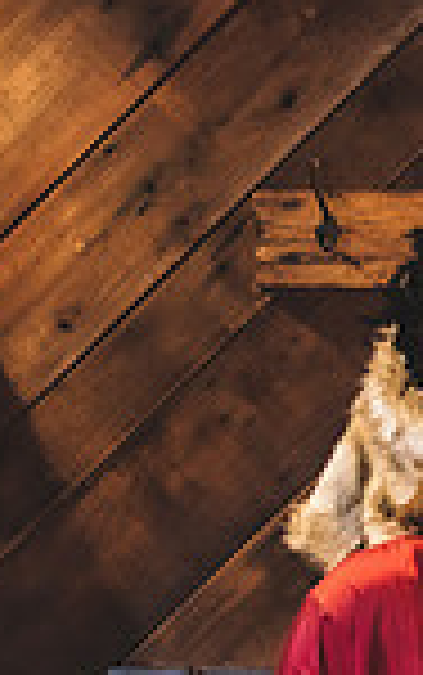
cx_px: 1128
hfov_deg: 7.9
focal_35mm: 150
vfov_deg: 13.7
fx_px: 2761
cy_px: 740
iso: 1600
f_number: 2.8
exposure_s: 1/125
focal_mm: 32
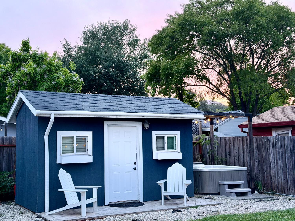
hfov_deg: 39.7
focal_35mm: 48
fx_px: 409
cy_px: 110
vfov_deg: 30.3
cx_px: 148
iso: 250
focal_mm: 6.76
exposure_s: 1/51
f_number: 1.78
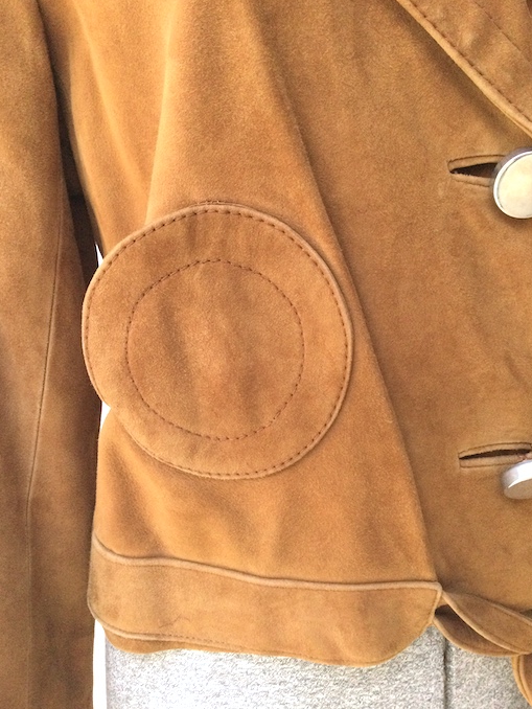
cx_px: 266
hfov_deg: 44.2
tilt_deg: -12.9
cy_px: 362
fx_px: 655
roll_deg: +3.0
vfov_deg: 56.8
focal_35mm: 32
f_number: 2.4
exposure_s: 1/15
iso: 250
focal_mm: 3.3
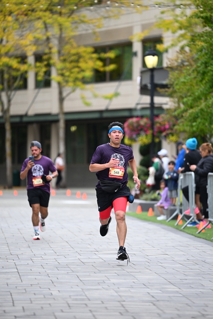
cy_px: 160
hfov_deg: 6.9
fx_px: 1774
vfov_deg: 10.3
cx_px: 106
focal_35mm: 200
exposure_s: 1/2000
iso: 640
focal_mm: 200
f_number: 2.8
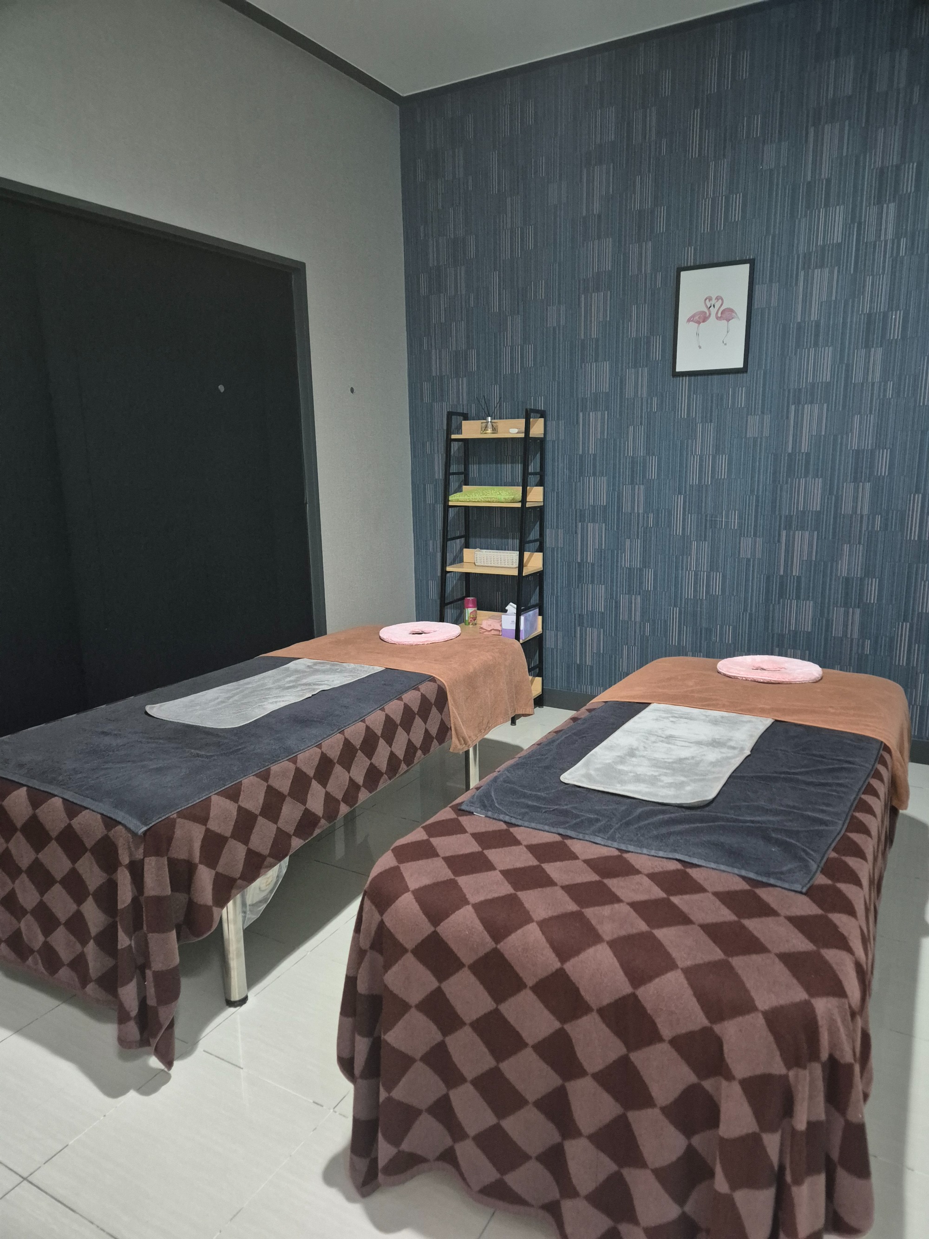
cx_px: 464
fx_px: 823
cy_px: 620
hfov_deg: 58.9
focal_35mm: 23
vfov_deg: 73.9
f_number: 1.8
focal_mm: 5.4
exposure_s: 1/40
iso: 1600
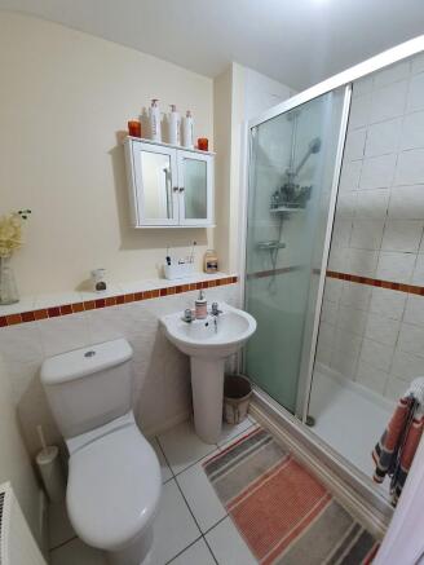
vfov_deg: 106.2
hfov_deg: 89.9
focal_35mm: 13
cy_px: 282
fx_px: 212
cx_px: 212
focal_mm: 1.8
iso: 160
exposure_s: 1/50
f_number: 2.2
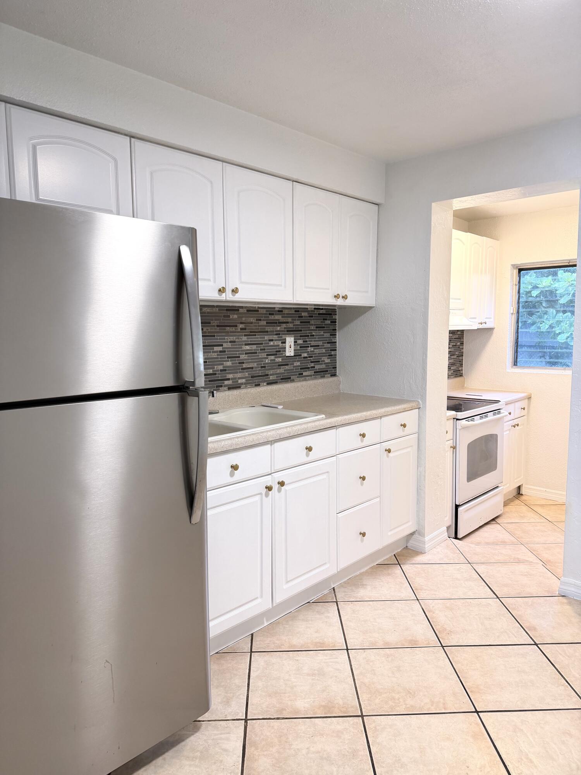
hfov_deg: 56.8
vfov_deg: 71.6
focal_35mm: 24
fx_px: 537
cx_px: 290
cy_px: 388
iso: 160
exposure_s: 1/121
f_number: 1.78
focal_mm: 6.76
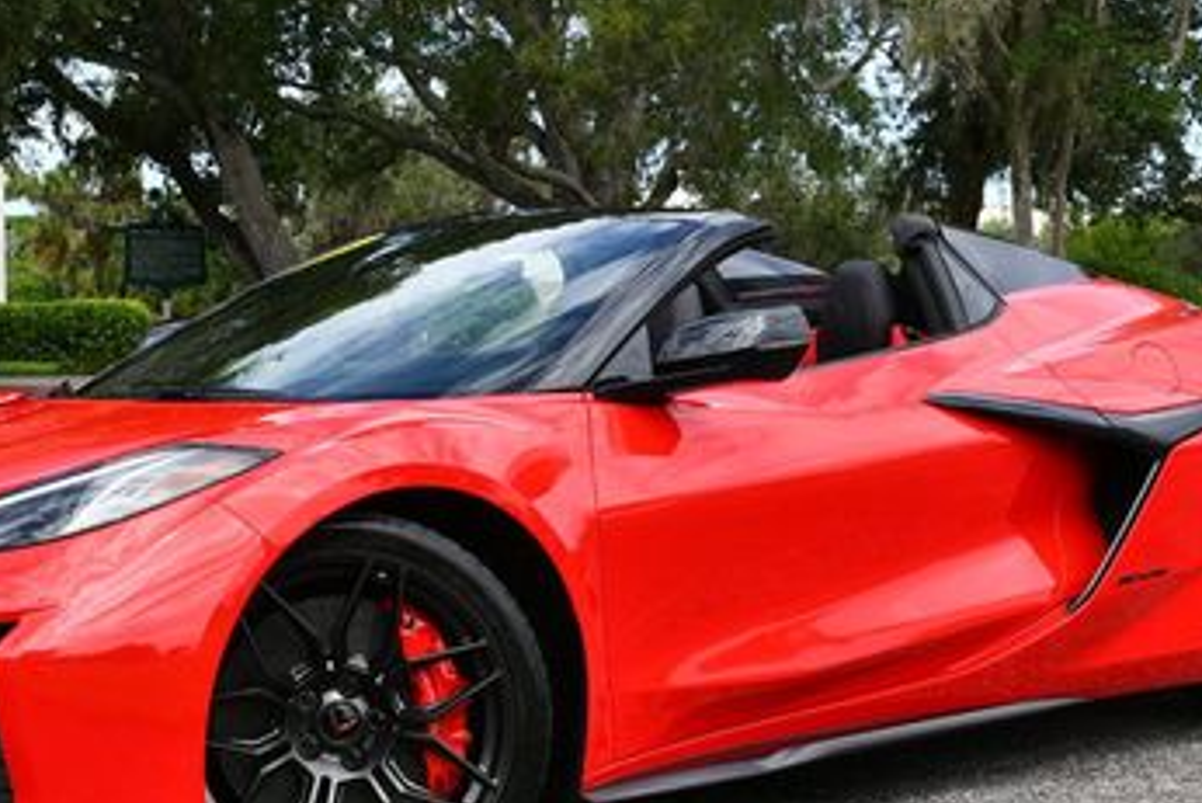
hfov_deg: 27.3
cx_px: 483
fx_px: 2472
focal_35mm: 74
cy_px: 393
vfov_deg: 18.4
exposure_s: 1/250
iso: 140
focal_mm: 20
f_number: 8
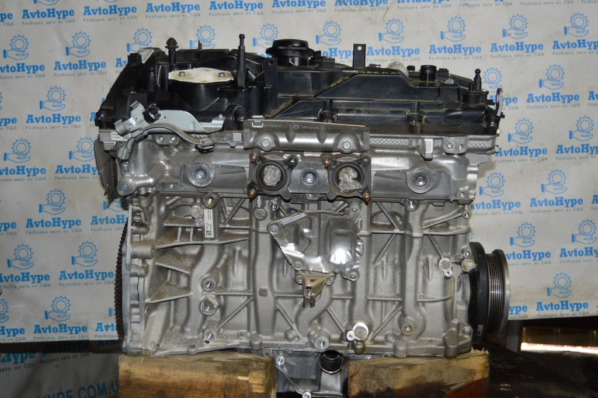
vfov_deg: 31.8
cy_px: 199
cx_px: 299
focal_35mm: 42
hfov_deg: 46.4
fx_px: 697
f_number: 4
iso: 500
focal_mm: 28
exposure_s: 1/60
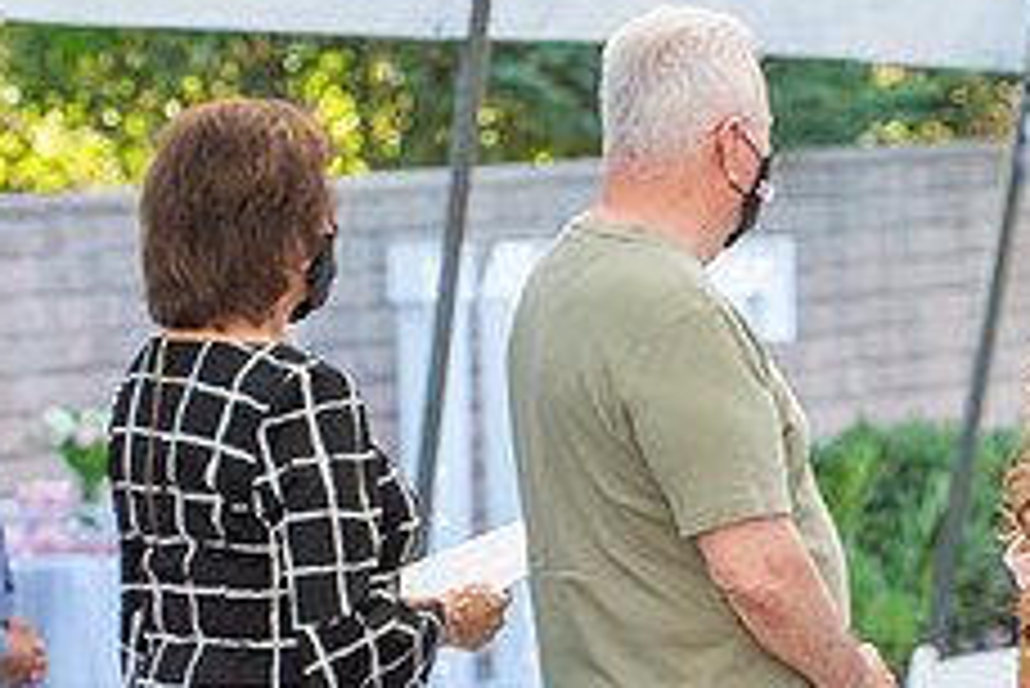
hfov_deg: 5.7
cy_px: 843
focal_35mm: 359
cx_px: 1001
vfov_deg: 3.8
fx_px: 10277
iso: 640
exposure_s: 1/125
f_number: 5.6
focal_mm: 130
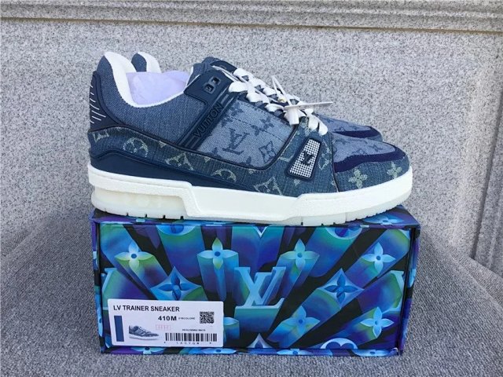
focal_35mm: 31
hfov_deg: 58.4
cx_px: 252
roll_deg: -1.1
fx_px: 450
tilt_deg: -18.3
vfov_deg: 45.4
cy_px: 188
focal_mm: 3.3
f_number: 2.4
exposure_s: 1/237
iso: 25
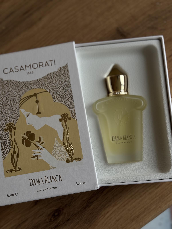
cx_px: 86
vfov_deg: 39.7
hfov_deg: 30.3
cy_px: 114
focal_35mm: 48
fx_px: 318
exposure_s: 1/266
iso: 64
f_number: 1.78
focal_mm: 6.76
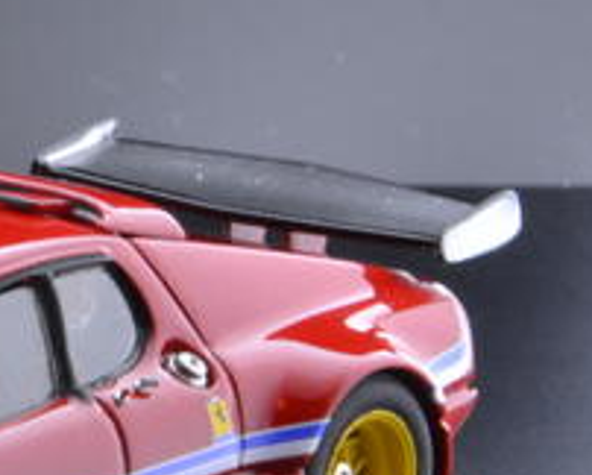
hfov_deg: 4.1
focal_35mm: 467
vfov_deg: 3.3
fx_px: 8199
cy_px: 368
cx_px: -308
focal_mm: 105
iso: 400
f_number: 36
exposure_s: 1/2.5
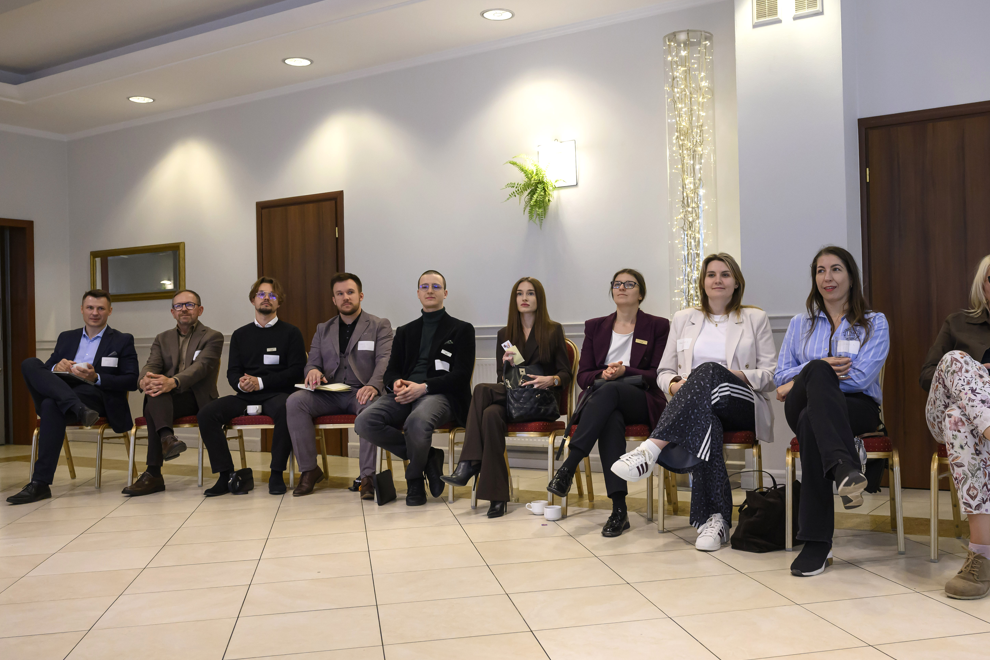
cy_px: 336
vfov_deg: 37.9
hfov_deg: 54.1
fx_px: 962
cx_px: 581
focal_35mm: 35
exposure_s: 1/125
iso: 4000
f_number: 5
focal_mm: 29
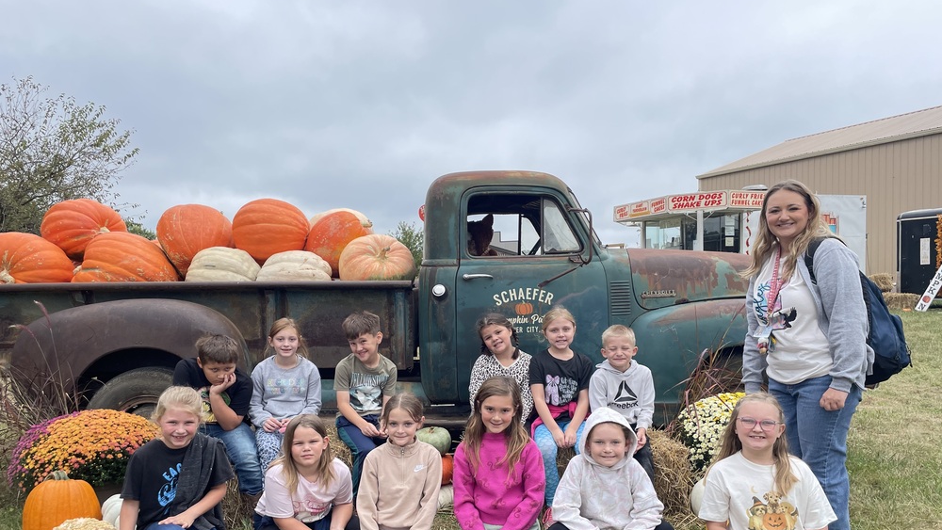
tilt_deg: -4.6
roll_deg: +1.6
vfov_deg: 39.9
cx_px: 467
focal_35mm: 29
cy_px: 338
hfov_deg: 66.1
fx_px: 725
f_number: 1.6
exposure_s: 1/972
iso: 32
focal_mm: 4.2
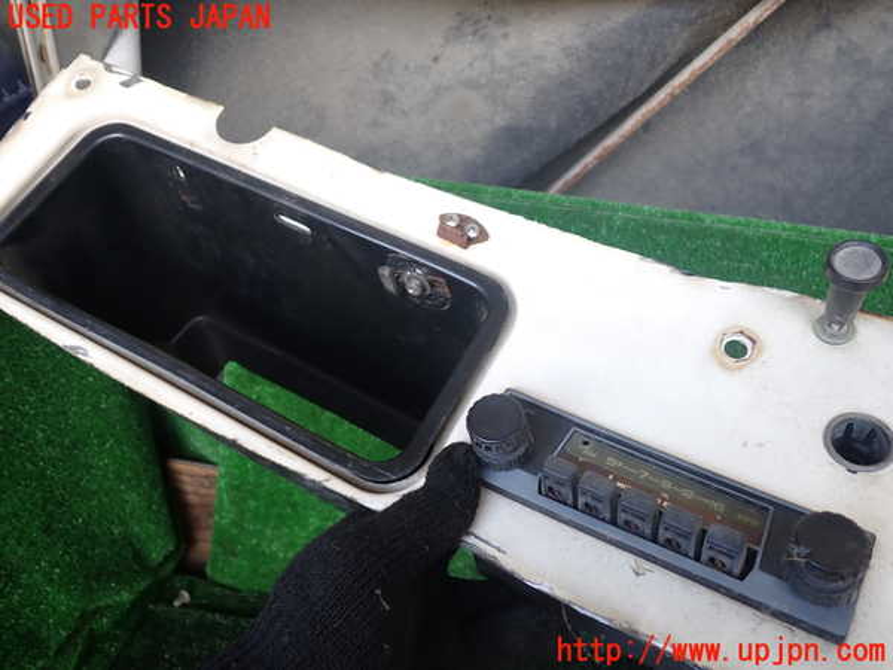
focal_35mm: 30
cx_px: 446
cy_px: 335
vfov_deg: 46.8
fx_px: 774
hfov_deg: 60.0
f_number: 2.3
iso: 100
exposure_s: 1/60
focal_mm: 5.4
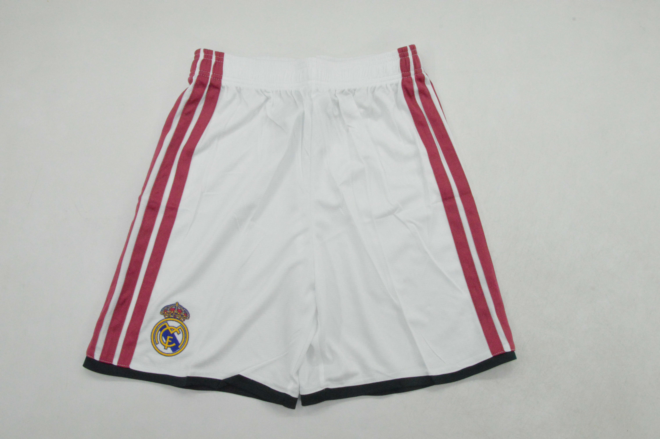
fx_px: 604
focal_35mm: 33
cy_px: 220
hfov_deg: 57.3
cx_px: 330
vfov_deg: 39.9
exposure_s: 1/200
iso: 6400
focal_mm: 22
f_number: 25
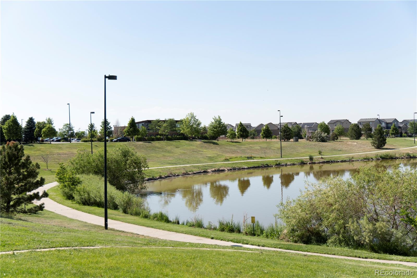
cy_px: 139
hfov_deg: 46.4
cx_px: 208
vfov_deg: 31.9
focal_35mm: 42
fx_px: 486
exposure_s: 1/4000
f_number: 2.8
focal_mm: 28
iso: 125
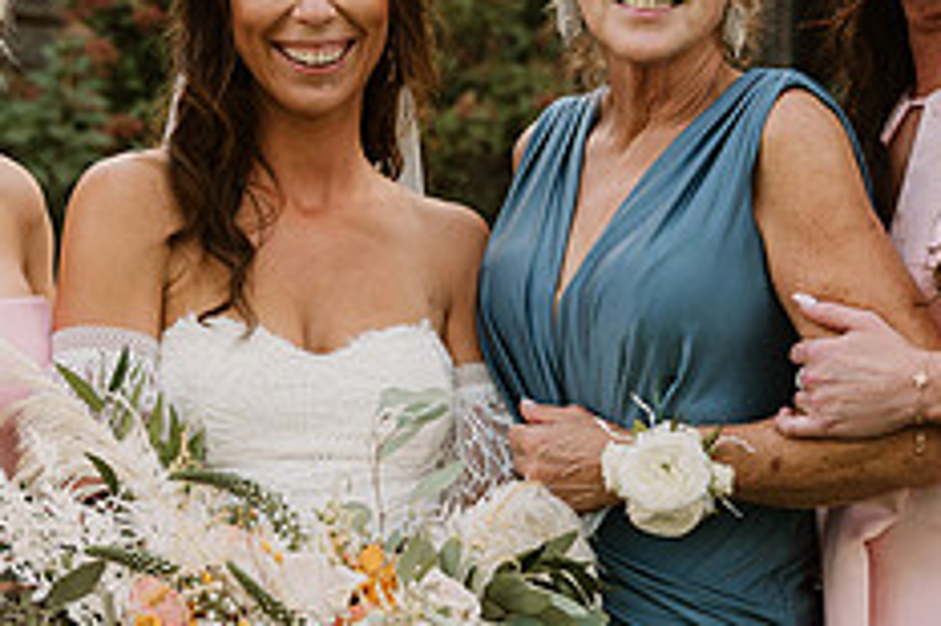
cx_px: 454
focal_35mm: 105
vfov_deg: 13.0
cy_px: 394
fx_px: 2743
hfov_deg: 19.5
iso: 250
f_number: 2.8
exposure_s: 1/200
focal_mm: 38
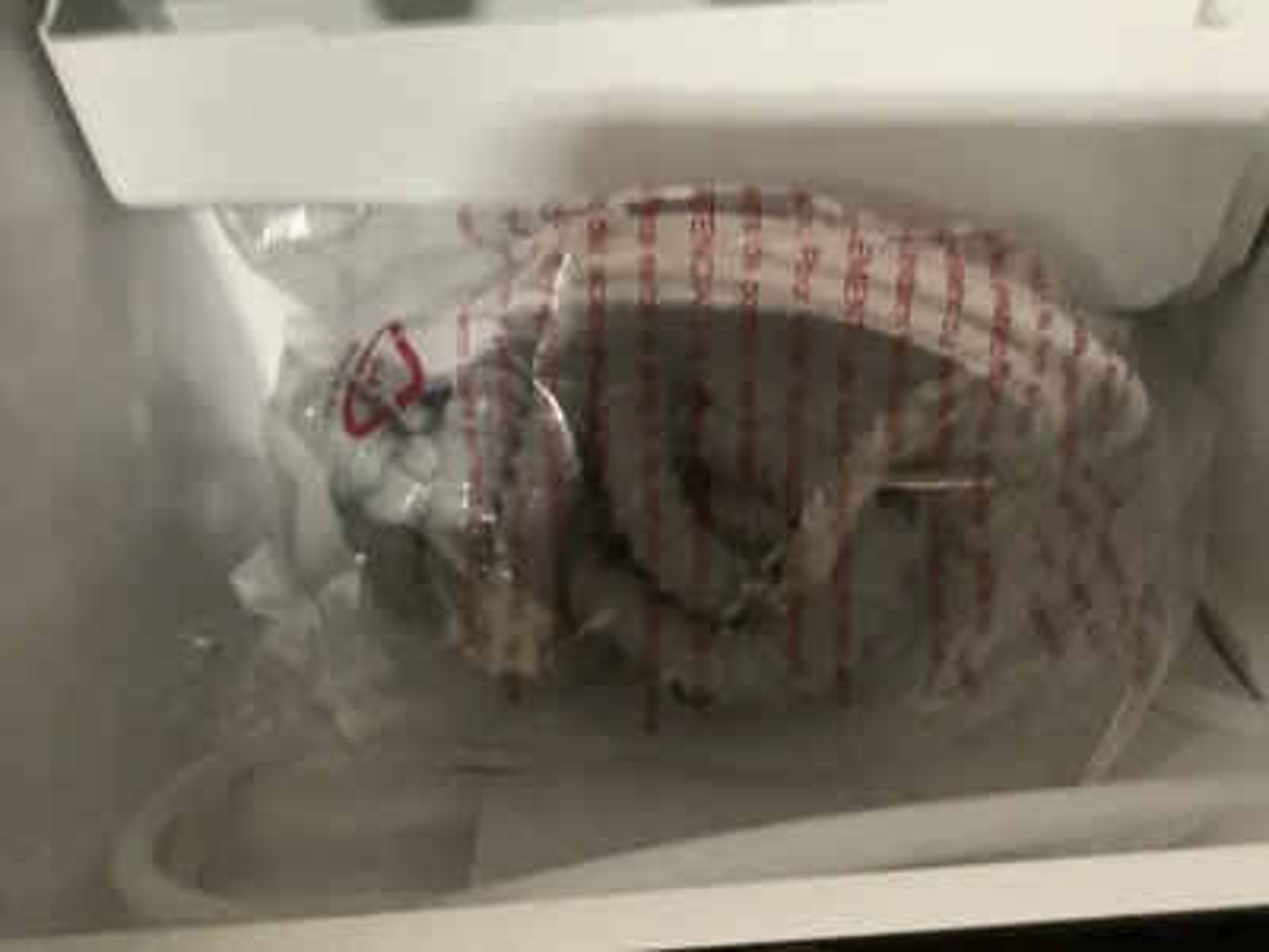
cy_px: 476
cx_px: 634
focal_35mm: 31
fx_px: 1136
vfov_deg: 45.4
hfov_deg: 58.4
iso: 800
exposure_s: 1/20
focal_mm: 3.3
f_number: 2.4
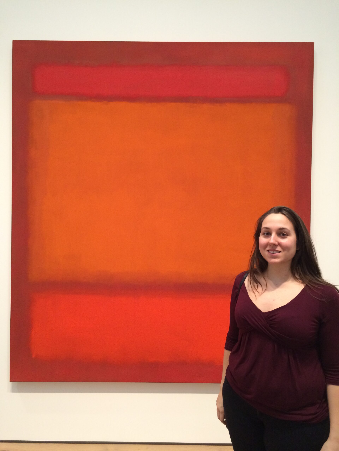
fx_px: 392
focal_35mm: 30
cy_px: 226
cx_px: 170
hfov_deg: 46.8
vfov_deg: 60.0
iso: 160
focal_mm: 4.12
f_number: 2.2
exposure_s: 1/30
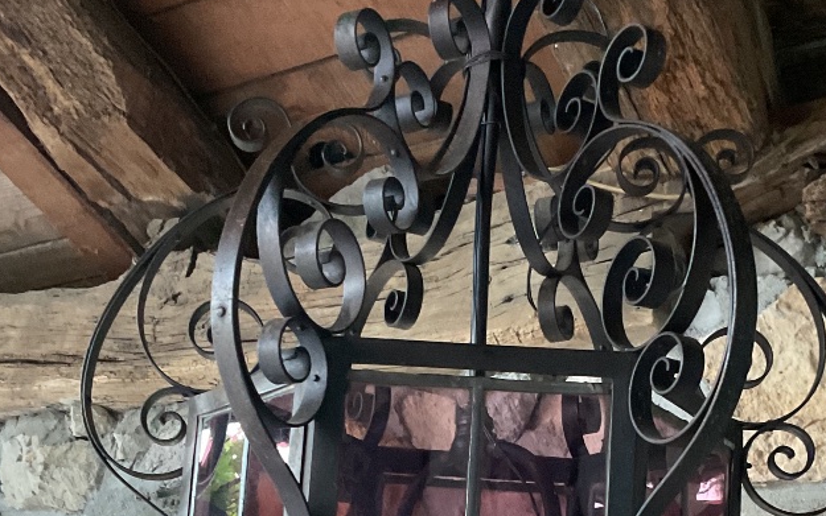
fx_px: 1329
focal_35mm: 59
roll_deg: -3.7
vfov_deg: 21.2
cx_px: 455
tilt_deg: +11.5
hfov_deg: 34.5
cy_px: 520
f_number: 1.8
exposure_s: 1/40
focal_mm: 3
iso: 320
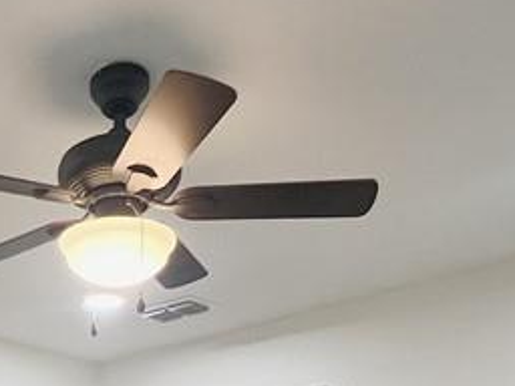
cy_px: 585
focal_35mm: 52
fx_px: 774
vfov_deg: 22.7
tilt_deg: -2.1
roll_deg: -0.6
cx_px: 20
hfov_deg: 34.1
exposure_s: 1/120
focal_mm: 1.57
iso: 250
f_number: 1.8
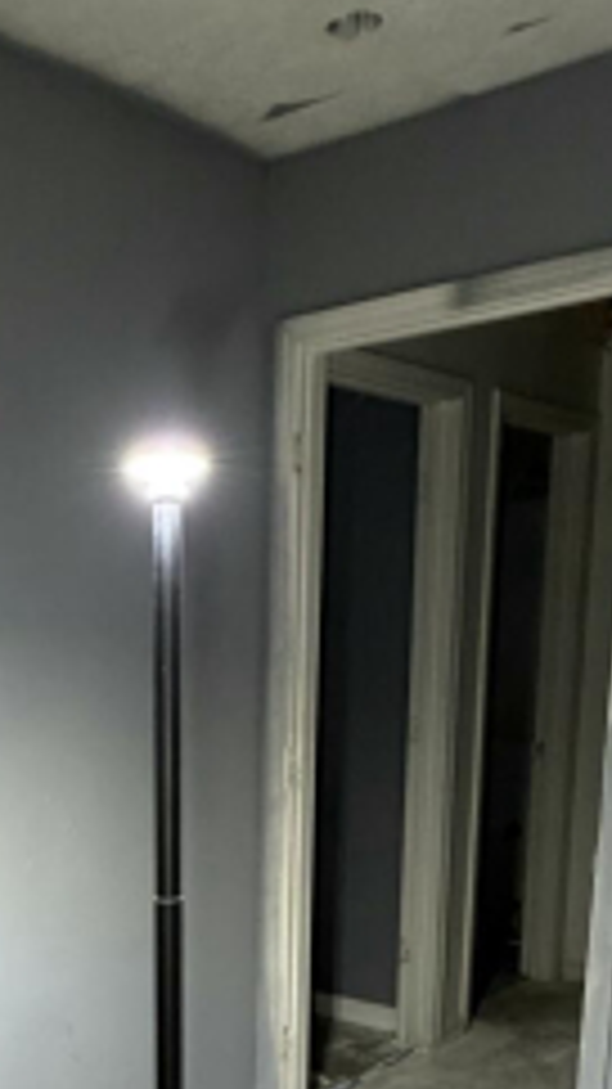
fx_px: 1213
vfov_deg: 45.0
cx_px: 72
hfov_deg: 27.4
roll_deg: +1.1
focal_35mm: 42
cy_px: 925
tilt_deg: -12.8
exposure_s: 1/60
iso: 640
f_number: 2.2
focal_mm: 2.22
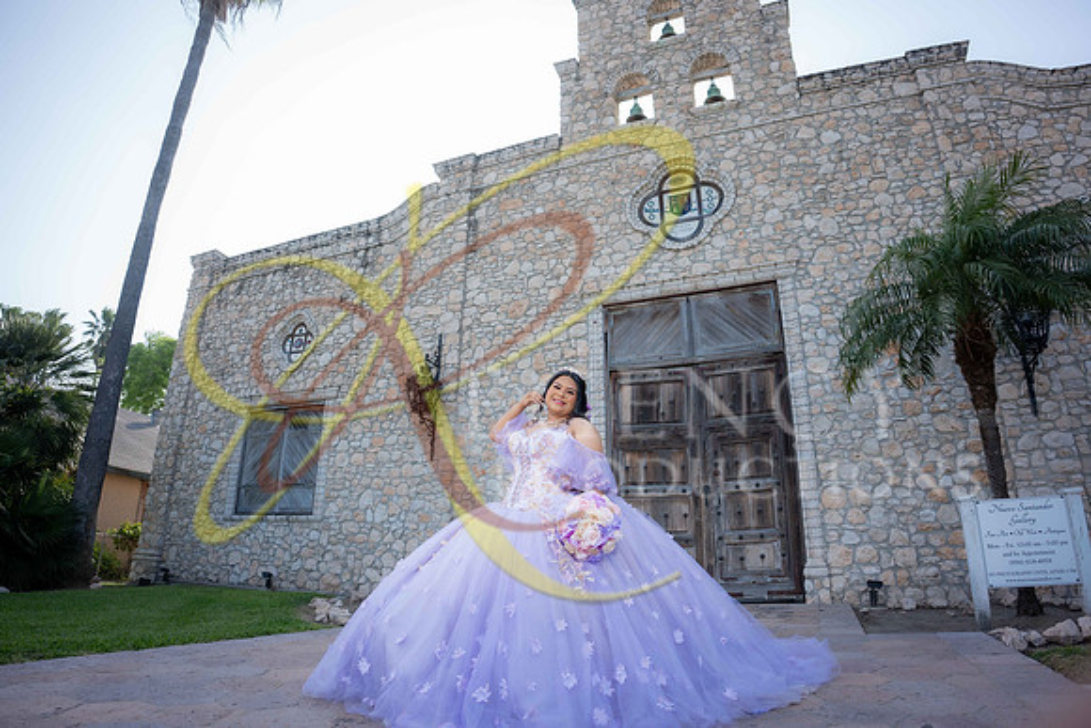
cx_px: 546
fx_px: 606
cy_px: 364
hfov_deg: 84.0
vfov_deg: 62.0
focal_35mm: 20
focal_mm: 20
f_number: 2.8
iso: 125
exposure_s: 1/800
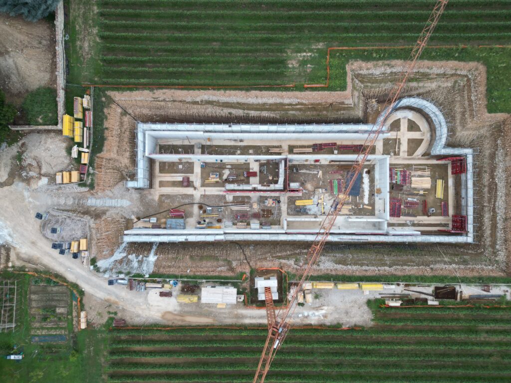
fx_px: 354
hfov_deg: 71.6
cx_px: 256
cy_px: 192
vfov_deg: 56.8
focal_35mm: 24
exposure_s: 1/100
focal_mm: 6.72
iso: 120
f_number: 1.7
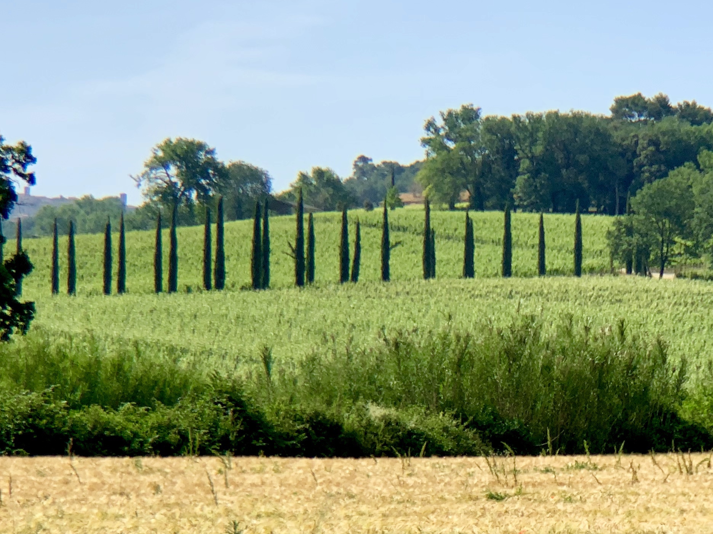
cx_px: 445
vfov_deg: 13.2
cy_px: 371
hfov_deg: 17.5
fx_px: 2307
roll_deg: -0.5
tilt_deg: +1.5
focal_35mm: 112
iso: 16
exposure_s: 1/1089
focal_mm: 6
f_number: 2.4
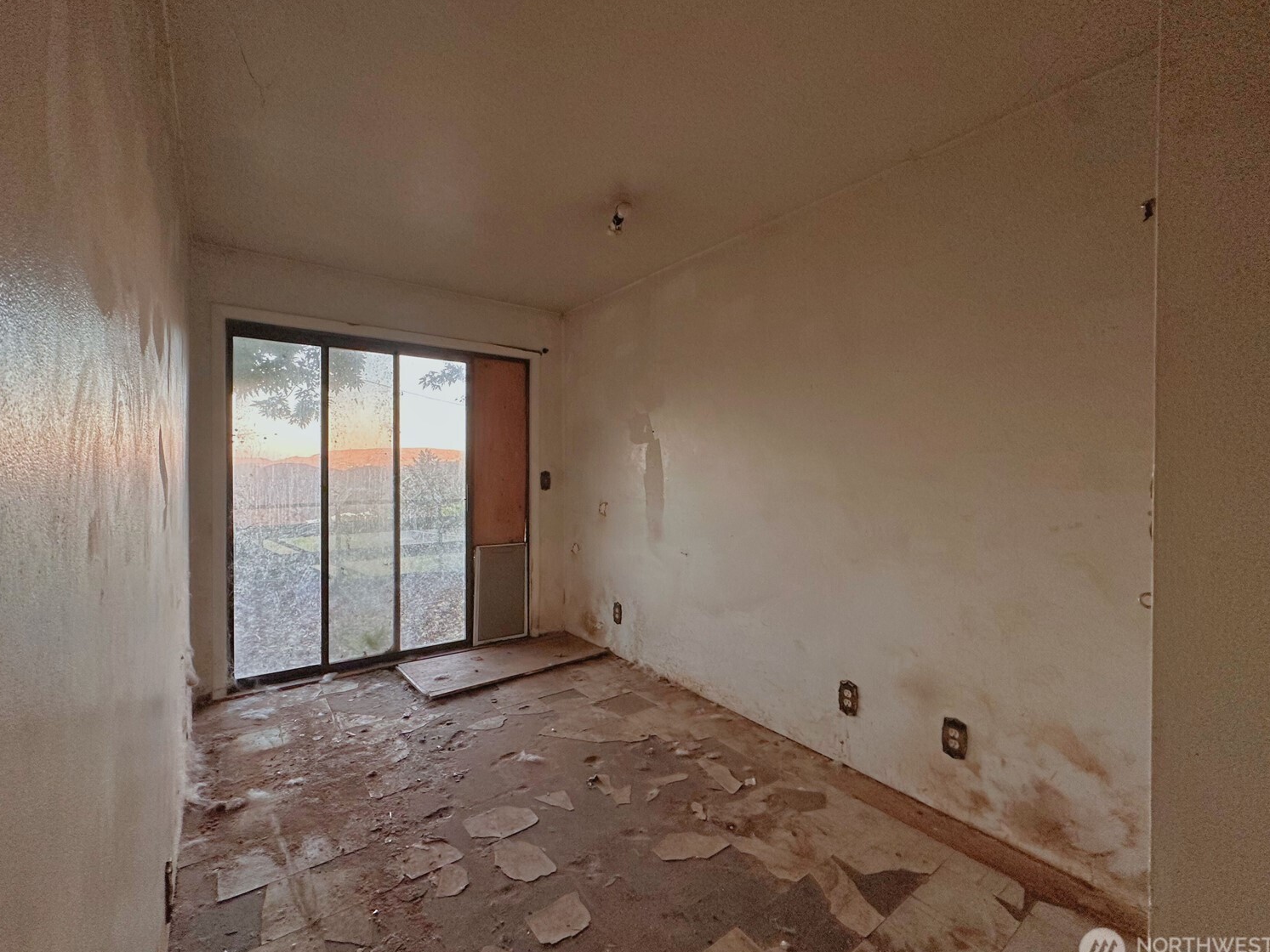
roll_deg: -0.2
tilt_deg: -0.8
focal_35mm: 15
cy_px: 475
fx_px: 550
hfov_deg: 98.1
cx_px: 619
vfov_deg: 81.8
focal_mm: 2.2
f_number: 2.2
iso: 200
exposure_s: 1/99
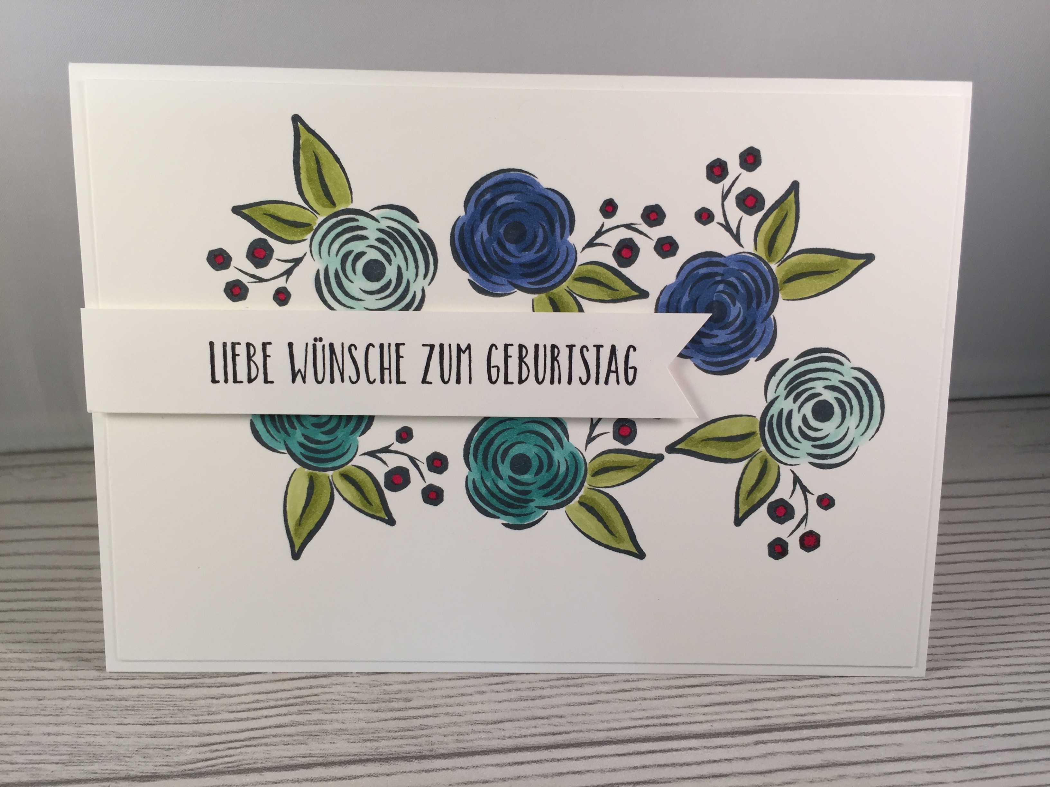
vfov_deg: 48.2
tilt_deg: -27.5
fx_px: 880
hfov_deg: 61.7
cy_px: 394
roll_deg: +0.6
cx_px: 525
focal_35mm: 29
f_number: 2.2
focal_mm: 4.15
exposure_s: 1/50
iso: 40
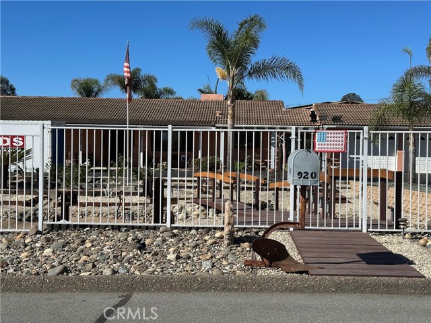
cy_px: 162
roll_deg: -1.0
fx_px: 598
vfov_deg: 30.3
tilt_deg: -1.8
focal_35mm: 48
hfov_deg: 39.7
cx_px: 216
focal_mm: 6.86
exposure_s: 1/5556
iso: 64
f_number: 1.78
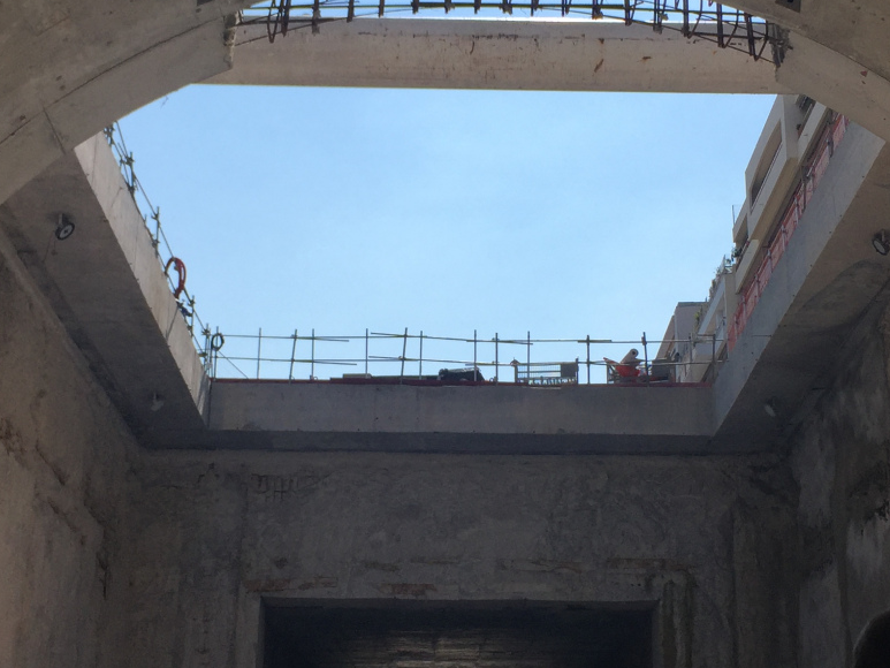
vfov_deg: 24.4
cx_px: 480
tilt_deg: +20.4
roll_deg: +1.2
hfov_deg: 32.2
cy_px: 360
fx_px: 1543
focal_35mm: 60
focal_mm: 4.15
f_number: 2.2
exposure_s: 1/3049
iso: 32
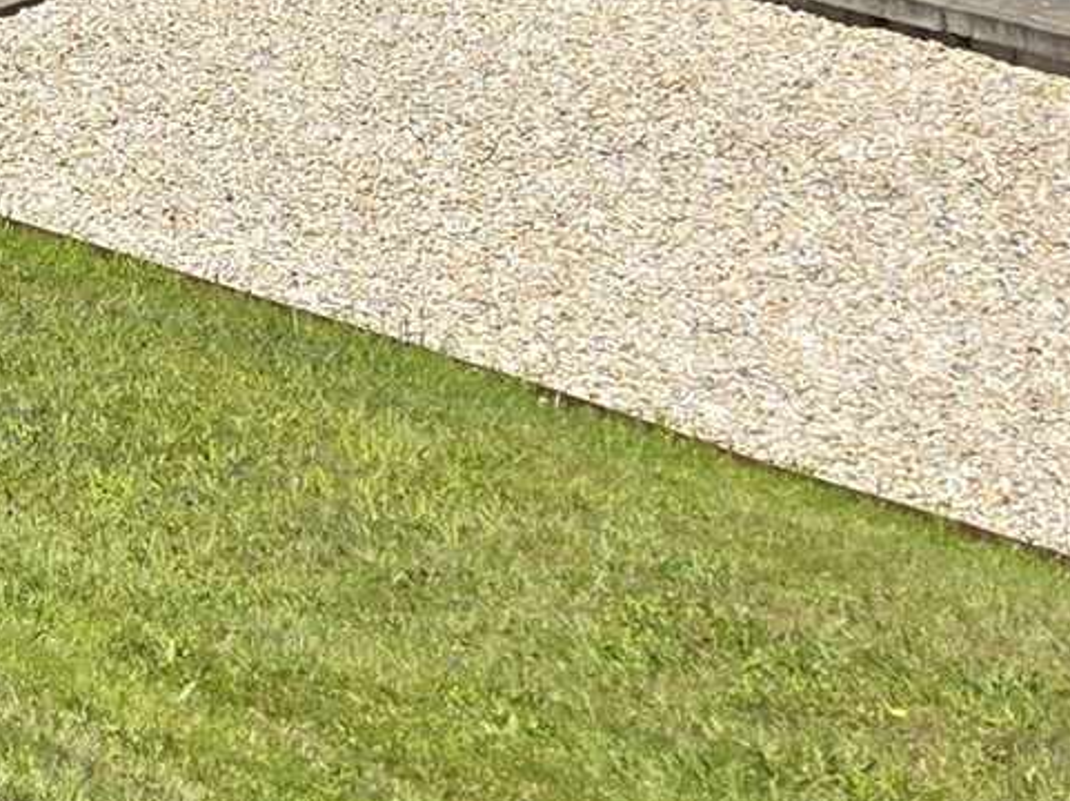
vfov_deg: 8.7
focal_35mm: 147
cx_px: -2116
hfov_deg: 10.1
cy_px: -1444
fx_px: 4540
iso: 80
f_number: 1.7
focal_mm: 6.3
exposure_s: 1/3667
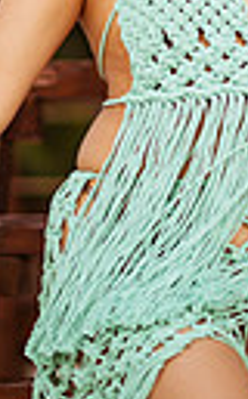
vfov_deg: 9.9
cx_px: 155
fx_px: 2251
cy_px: -124
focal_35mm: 207
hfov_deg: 6.3
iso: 200
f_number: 1.4
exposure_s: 1/320
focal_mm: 58
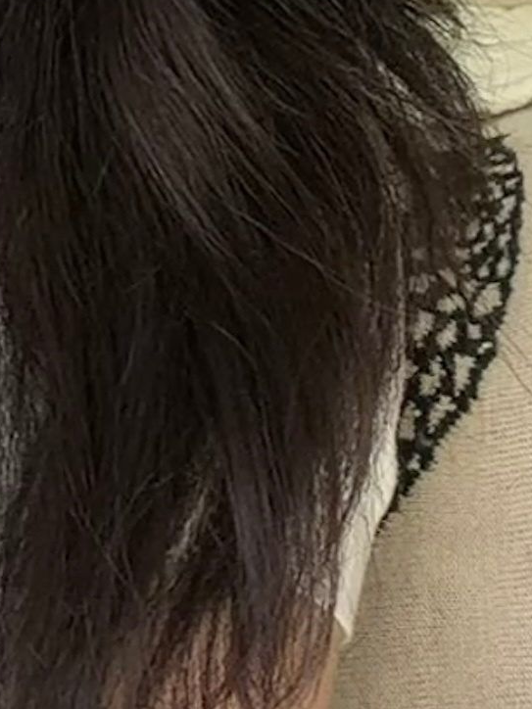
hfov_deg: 11.2
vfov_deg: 14.6
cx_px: -226
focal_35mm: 128
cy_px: -284
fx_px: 2623
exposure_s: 1/64
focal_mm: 2.71
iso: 80
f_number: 1.9
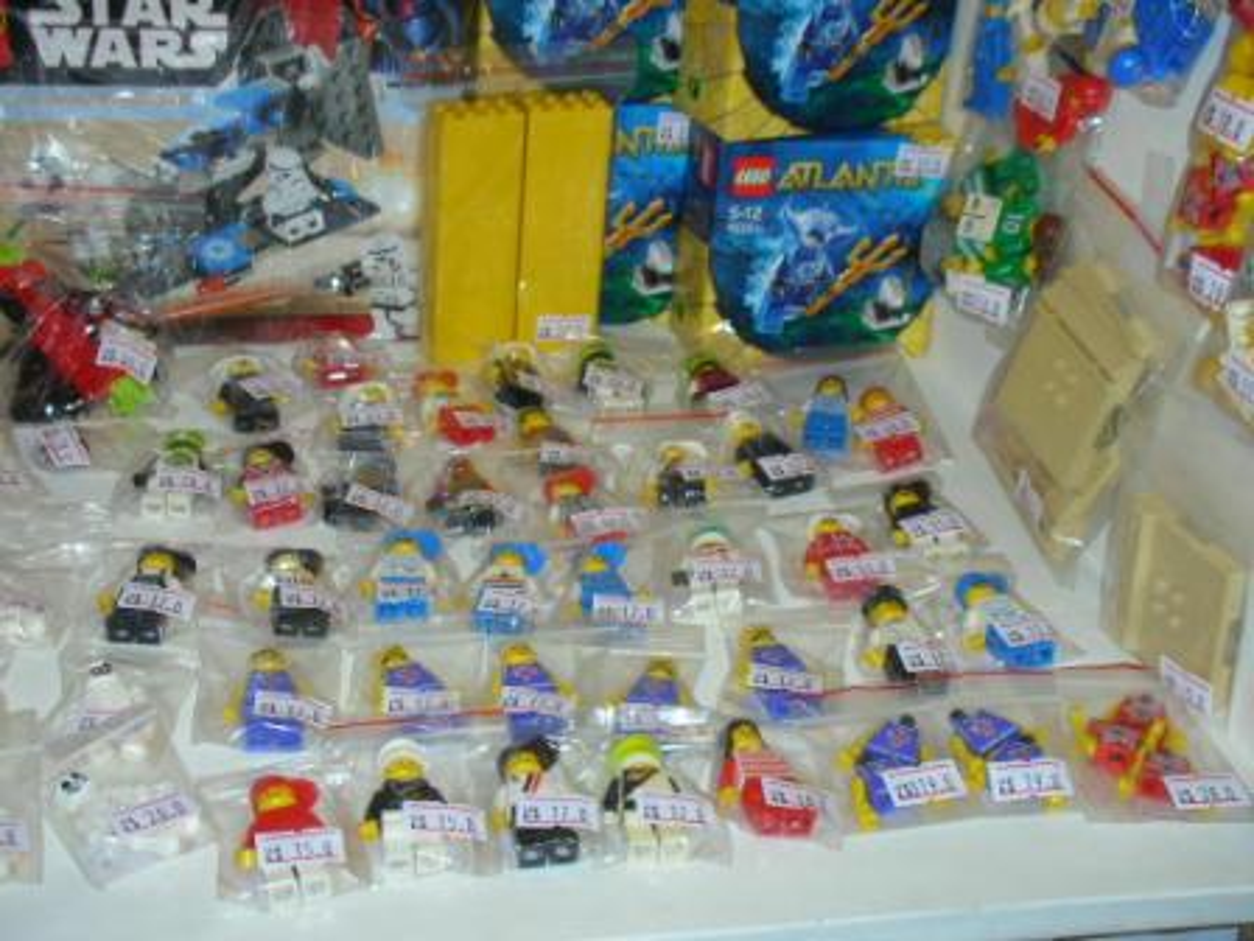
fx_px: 2210
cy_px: 470
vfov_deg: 24.0
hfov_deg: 31.7
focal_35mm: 61
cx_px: 627
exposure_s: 1/120
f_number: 4
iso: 50
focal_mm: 10.1
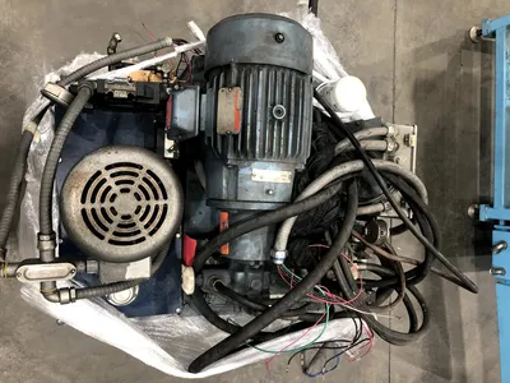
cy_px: 192
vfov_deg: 49.7
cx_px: 255
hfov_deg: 63.4
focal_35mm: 28
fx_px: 413
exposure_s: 1/24
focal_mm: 4
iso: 40
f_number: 1.8
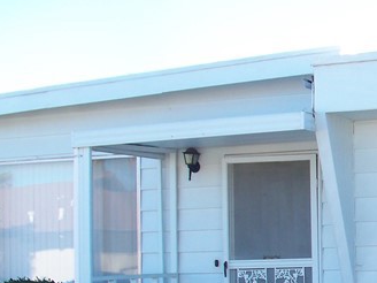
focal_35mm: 103
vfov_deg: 14.2
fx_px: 1122
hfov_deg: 18.4
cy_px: 257
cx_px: 401
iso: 64
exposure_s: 1/160
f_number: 3.6
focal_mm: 5.85
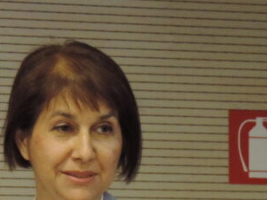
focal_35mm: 566
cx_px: -24
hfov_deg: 3.5
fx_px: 4366
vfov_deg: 2.6
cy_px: 294
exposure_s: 1/25
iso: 800
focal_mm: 30.3
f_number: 4.5
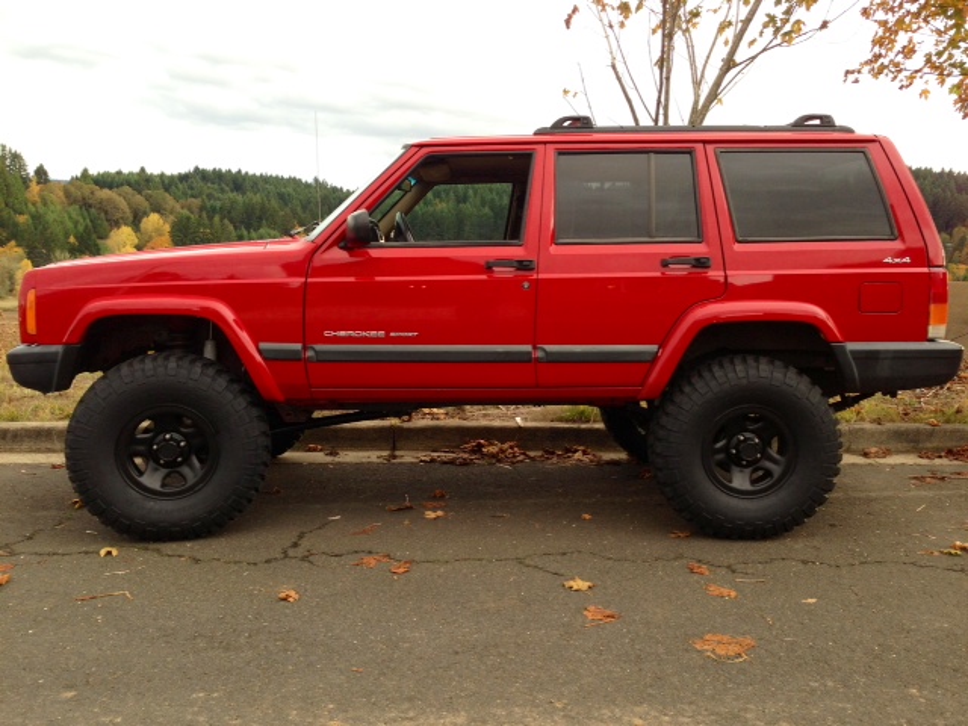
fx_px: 923
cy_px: 363
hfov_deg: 55.4
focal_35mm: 33
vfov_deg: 42.9
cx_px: 484
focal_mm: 4.13
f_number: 2.4
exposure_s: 1/120
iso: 64
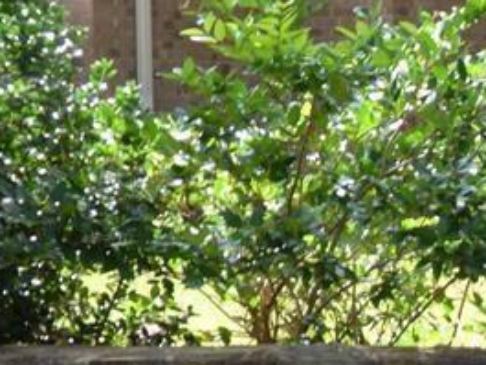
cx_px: 710
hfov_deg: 10.0
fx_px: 2711
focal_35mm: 193
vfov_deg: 7.6
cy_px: 493
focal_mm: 8.68
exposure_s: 1/100
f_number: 3.8
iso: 100
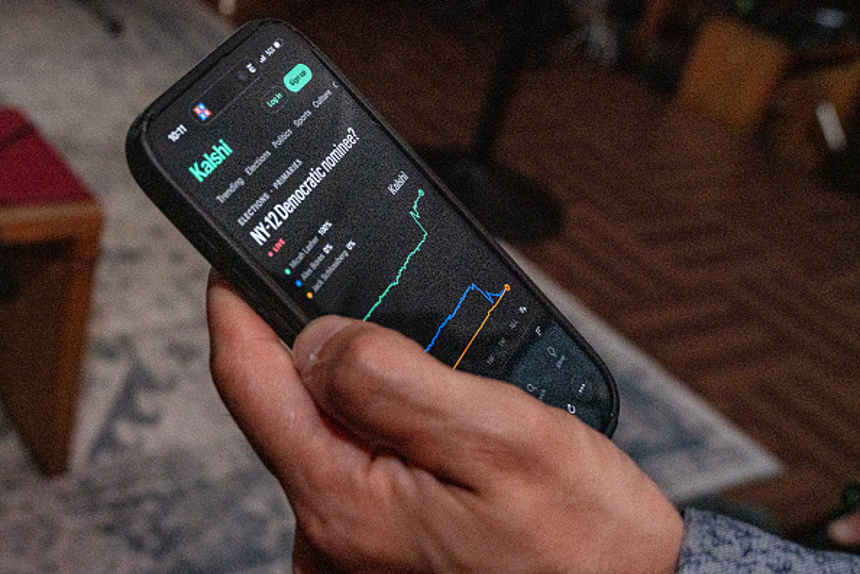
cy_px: 287
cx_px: 430
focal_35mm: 35
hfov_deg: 54.4
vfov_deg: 37.9
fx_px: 836
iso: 2500
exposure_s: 1/200
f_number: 7.1
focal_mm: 35
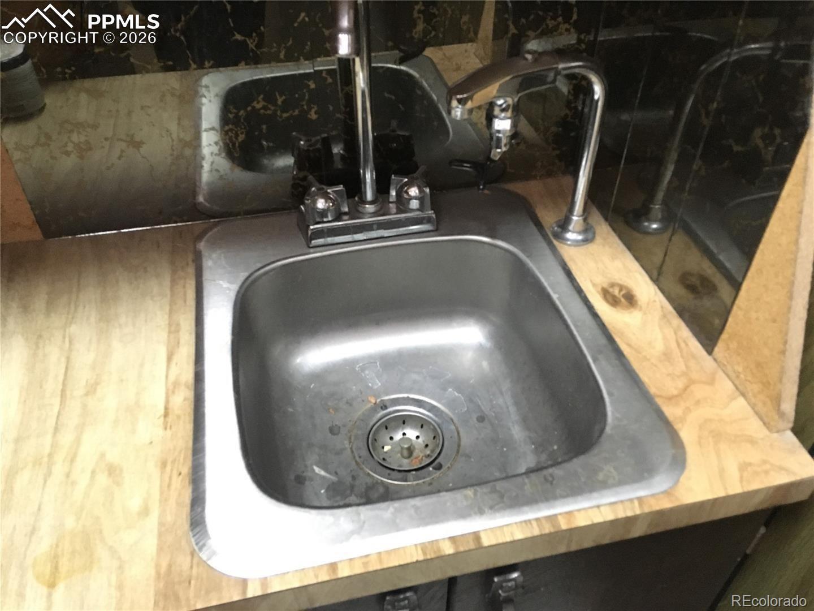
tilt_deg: -41.7
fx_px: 682
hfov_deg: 61.7
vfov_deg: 48.2
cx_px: 407
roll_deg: -1.0
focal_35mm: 29
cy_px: 306
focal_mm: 4.15
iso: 500
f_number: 2.2
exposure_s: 1/15
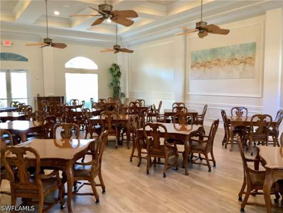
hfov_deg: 58.4
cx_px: 142
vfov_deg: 45.4
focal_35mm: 31
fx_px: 253
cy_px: 106
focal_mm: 3.3
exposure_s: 1/60
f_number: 2.4
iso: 250
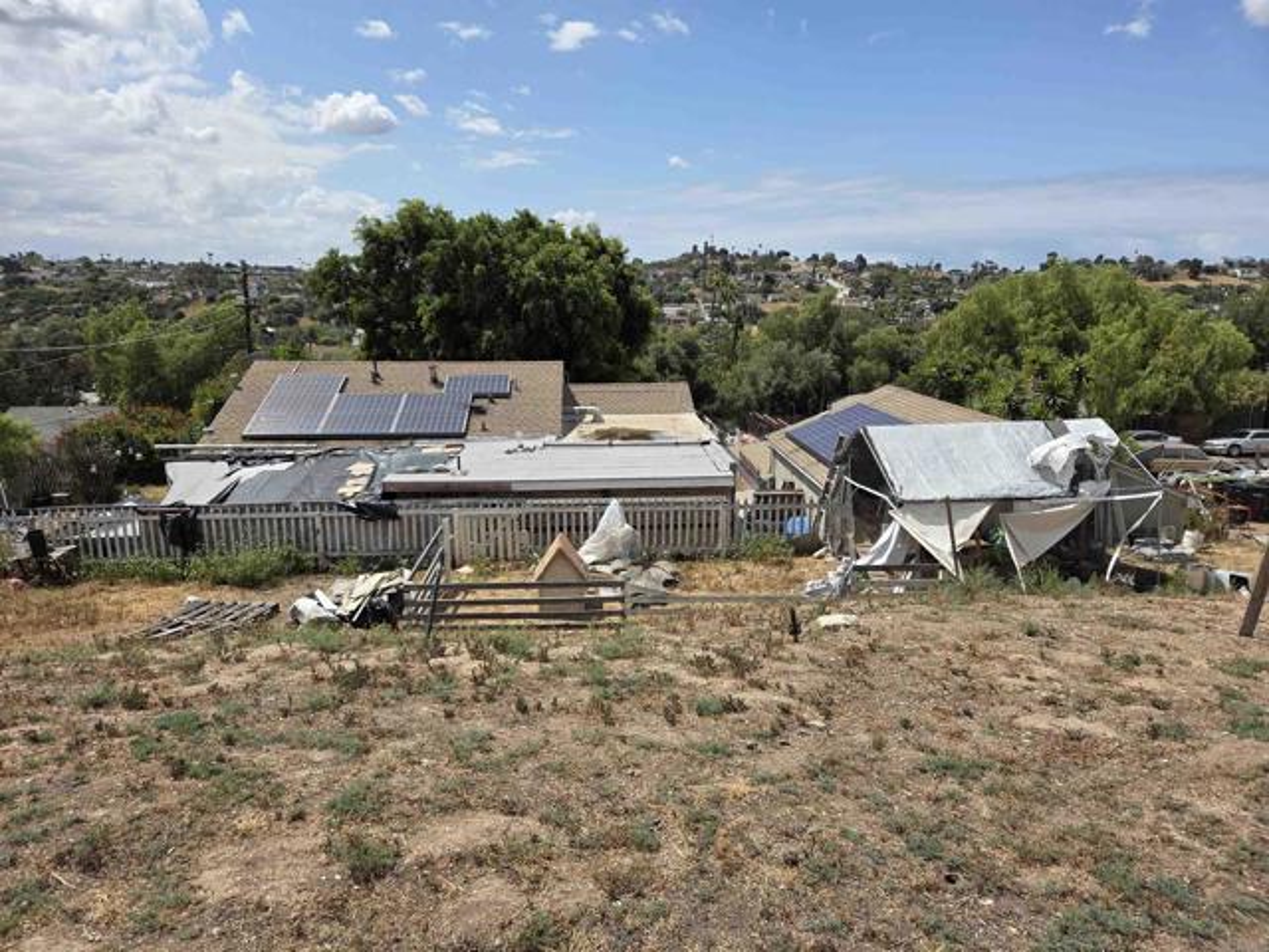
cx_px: 634
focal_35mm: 23
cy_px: 476
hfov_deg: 73.9
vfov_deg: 58.9
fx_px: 843
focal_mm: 5.4
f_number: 1.8
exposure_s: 1/6412
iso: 80
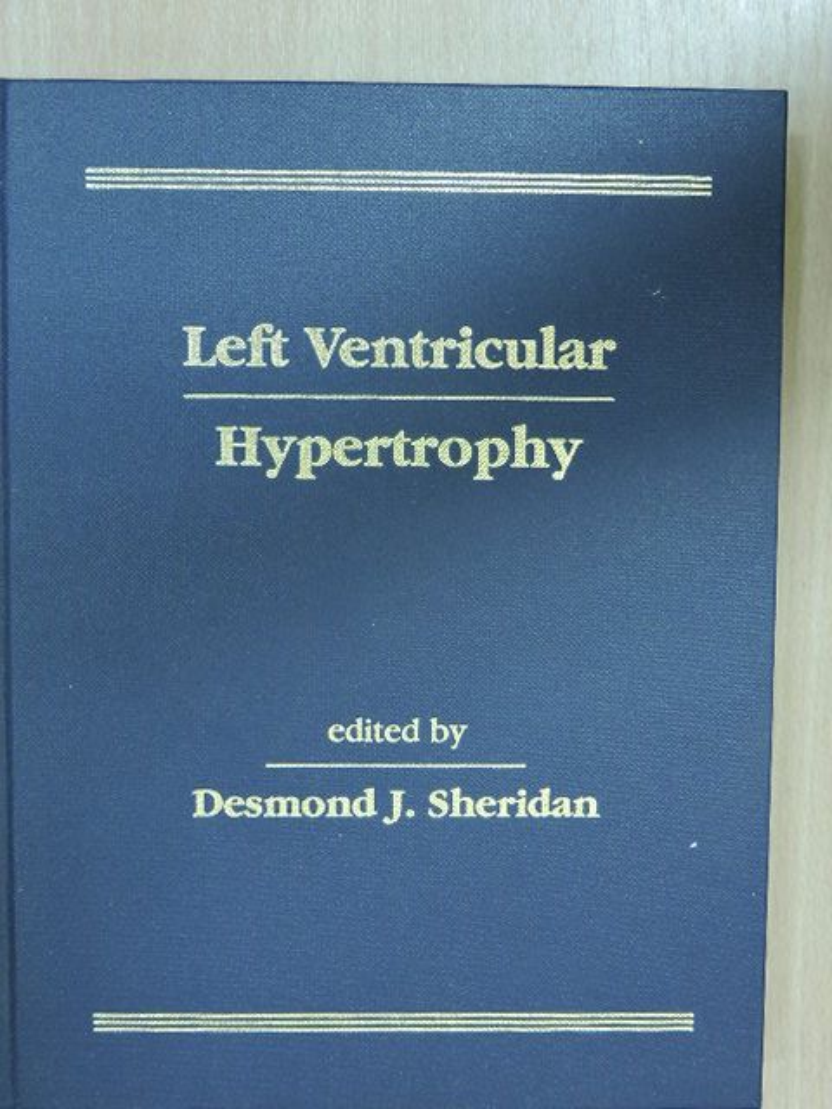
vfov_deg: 42.1
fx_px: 1442
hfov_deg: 32.2
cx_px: 416
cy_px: 554
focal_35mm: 45
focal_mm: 8.1
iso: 400
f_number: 4
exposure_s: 1/15
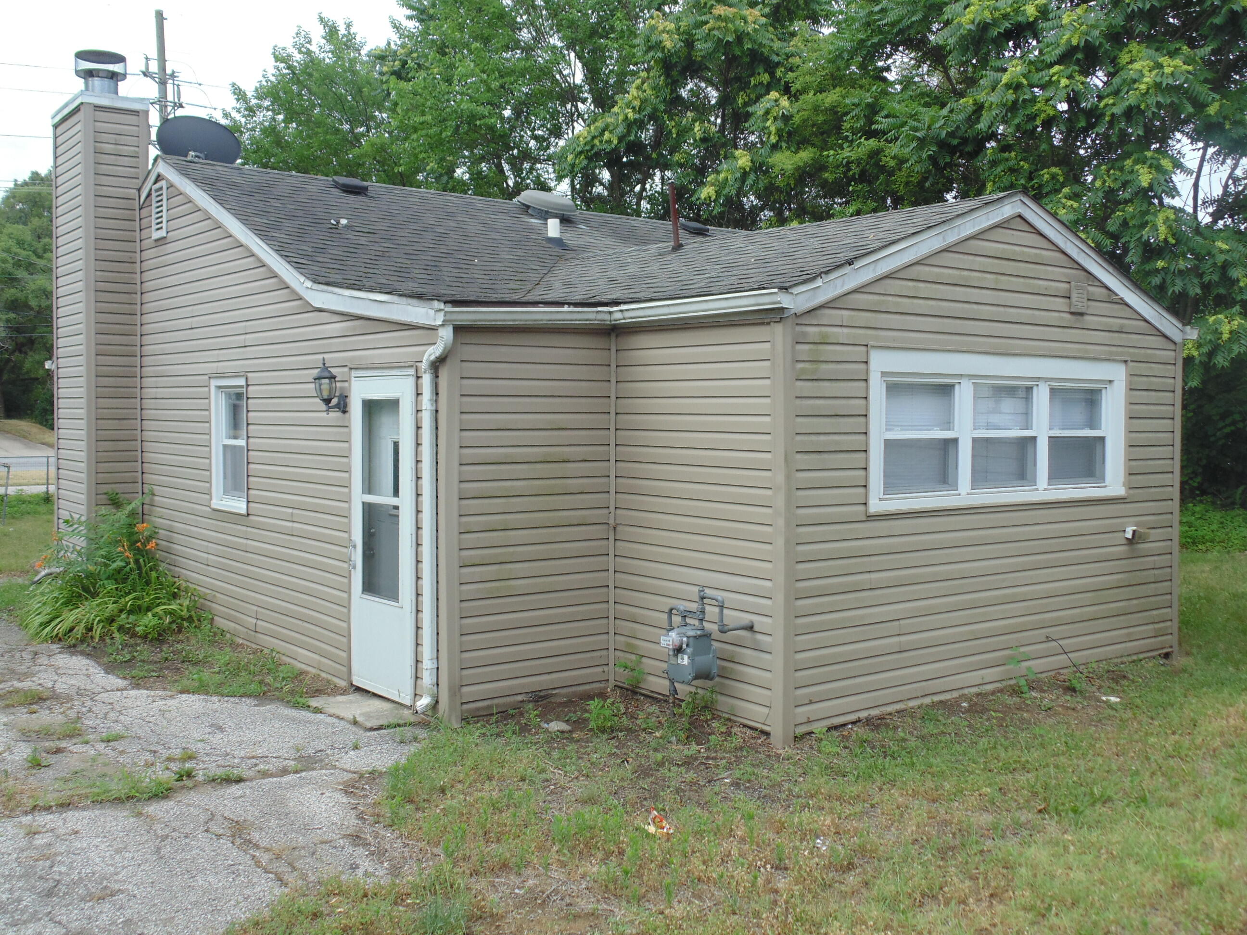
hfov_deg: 54.0
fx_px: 1225
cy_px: 468
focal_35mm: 34
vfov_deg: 41.8
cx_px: 624
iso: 80
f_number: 3.4
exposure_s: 1/400
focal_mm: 6.2
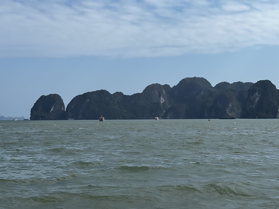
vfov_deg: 19.1
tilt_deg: +1.7
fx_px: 621
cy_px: 104
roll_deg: -0.1
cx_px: 140
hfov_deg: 25.3
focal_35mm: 77
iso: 32
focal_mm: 9
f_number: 2.8
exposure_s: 1/1508
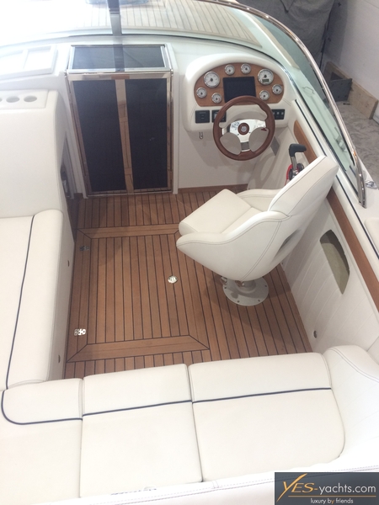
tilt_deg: -43.5
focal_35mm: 29
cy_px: 252
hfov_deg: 48.2
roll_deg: +0.5
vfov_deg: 61.7
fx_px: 423
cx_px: 190
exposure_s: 1/33
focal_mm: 4.15
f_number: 2.2
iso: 50
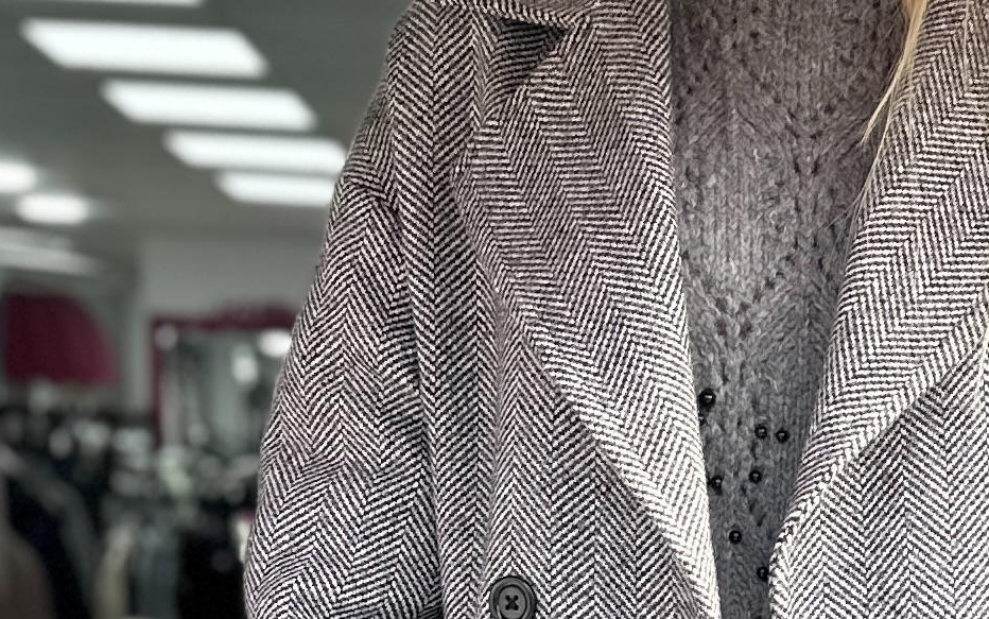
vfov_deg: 11.4
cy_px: 917
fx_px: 2966
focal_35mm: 110
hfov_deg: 18.4
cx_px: 1024
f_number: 1.78
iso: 80
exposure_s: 1/310
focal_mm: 6.86
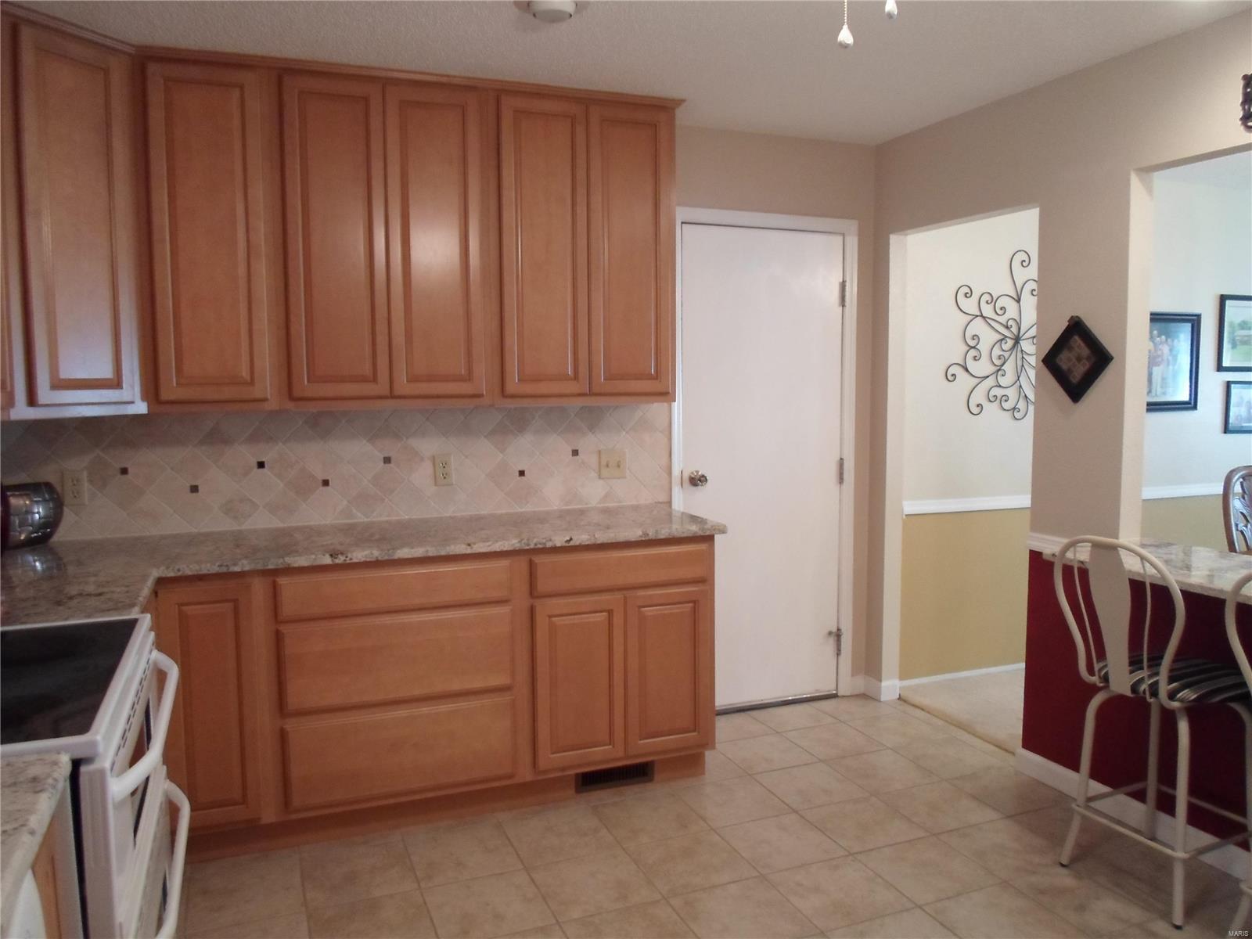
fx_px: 904
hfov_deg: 69.4
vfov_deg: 54.9
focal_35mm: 25
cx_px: 626
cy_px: 470
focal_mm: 4.5
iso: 320
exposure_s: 1/30
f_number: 2.5
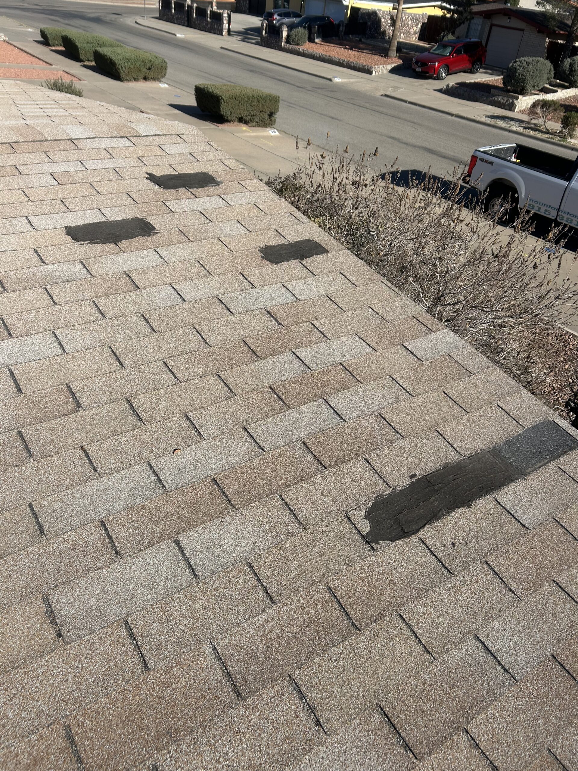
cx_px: 289
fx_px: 579
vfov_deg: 67.3
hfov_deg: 53.1
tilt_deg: -33.6
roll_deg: -4.6
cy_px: 386
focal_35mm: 26
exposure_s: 1/6211
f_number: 1.5
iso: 50
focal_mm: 5.7
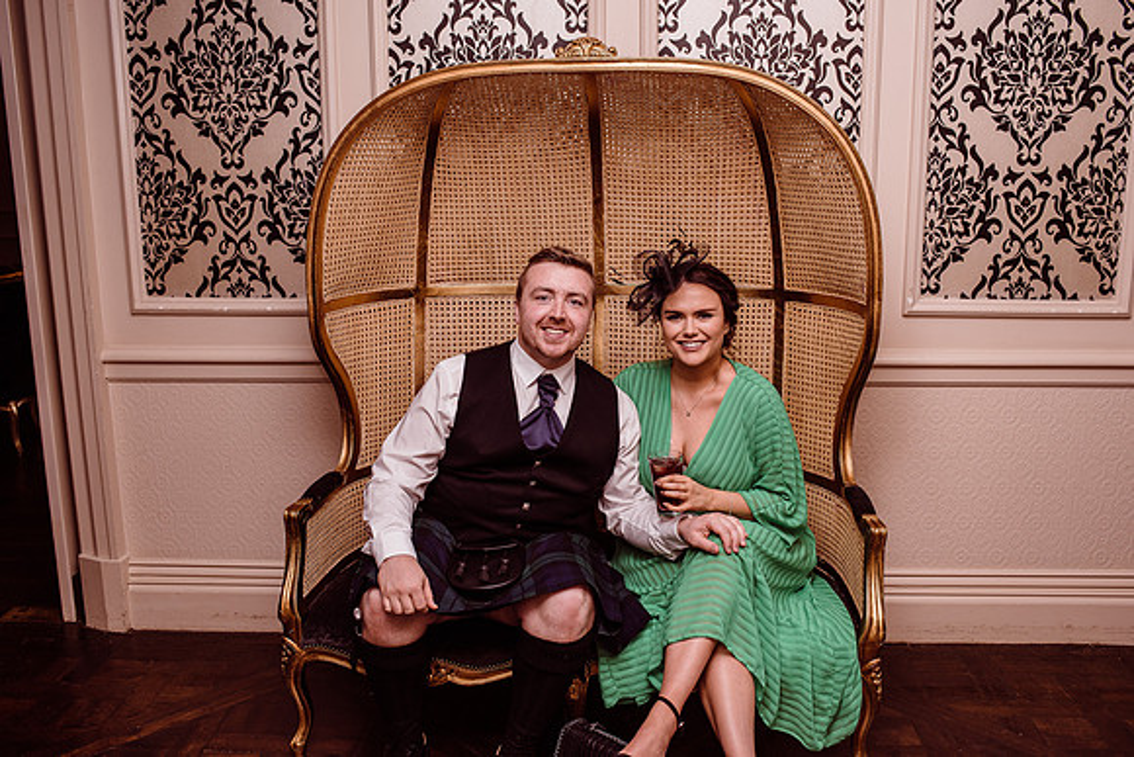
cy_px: 378
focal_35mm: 35
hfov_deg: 54.4
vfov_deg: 37.9
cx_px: 567
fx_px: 1103
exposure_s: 1/200
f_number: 4.5
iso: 400
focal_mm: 35
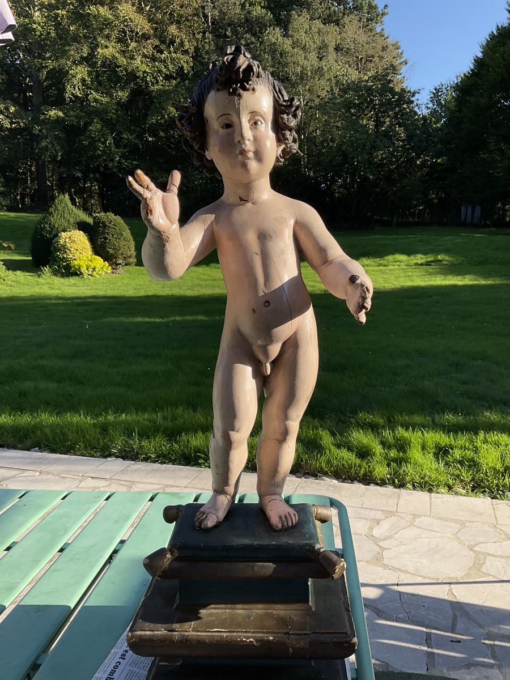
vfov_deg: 61.7
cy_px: 340
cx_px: 255
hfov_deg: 48.2
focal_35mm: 29
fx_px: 570
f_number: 1.8
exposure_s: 1/1221
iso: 16
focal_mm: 3
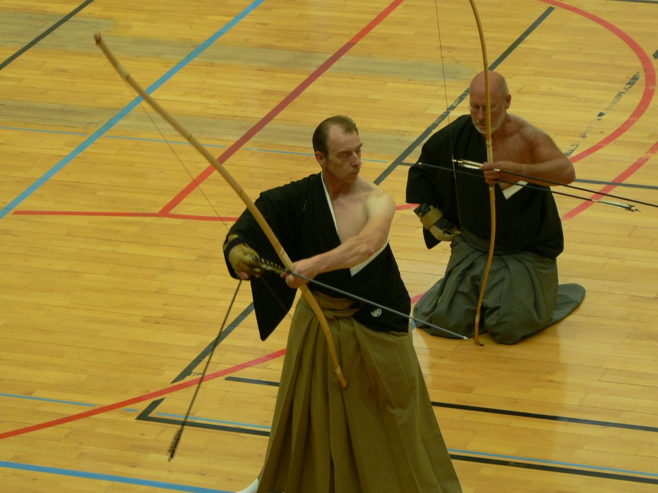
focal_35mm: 201
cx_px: 329
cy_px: 246
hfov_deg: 9.8
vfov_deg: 7.4
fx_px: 3821
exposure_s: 1/25
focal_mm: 33.5
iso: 100
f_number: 3.3
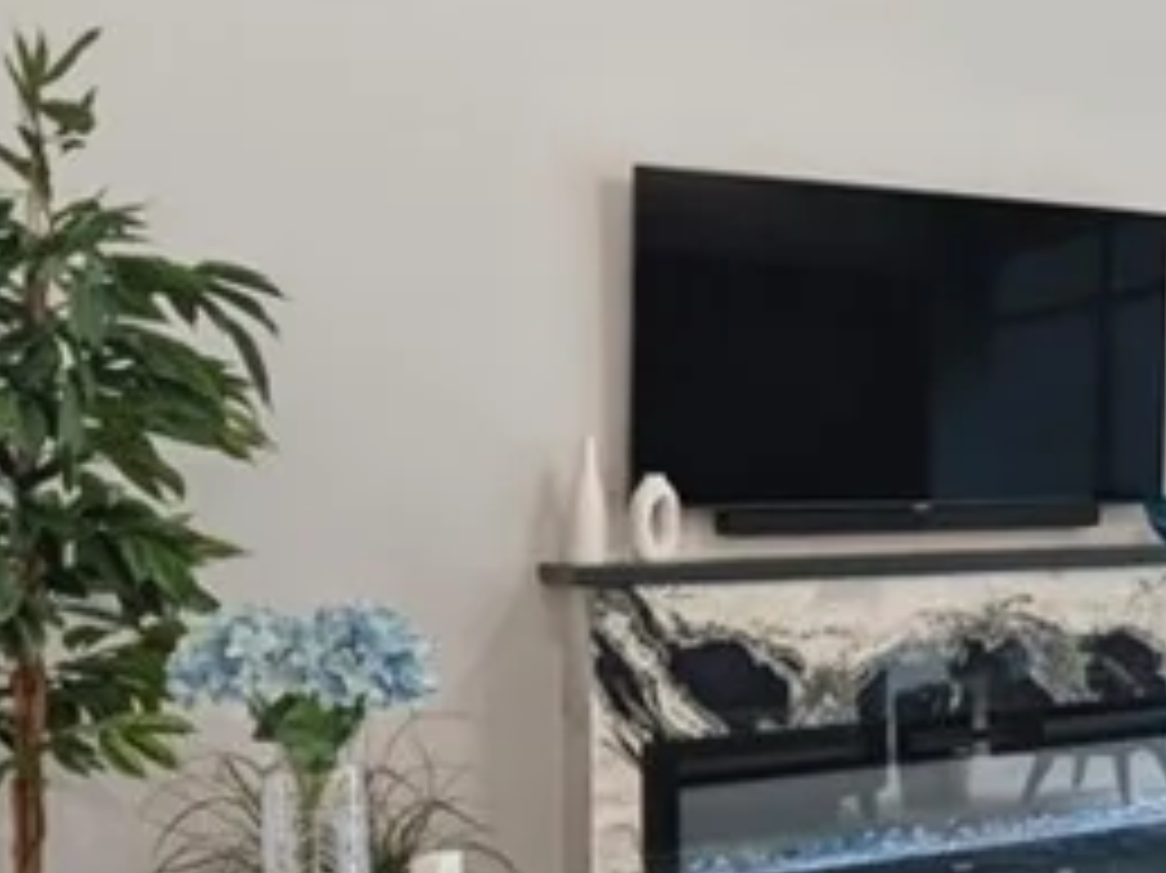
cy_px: 479
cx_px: 1468
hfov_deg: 28.5
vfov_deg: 25.6
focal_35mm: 57
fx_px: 1919
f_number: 9
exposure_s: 1/100
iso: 500
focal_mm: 15
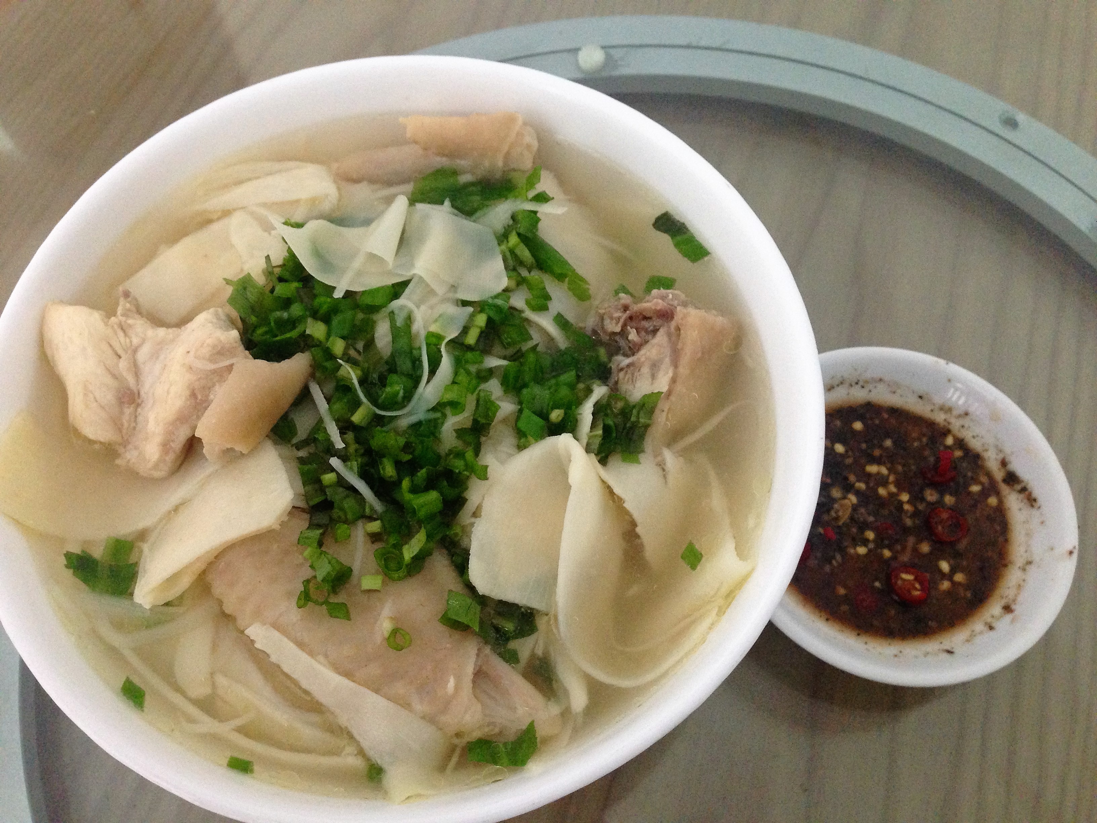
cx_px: 548
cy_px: 412
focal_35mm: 33
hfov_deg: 55.4
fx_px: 1046
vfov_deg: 42.9
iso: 320
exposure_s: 1/20
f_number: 2.4
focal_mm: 4.12
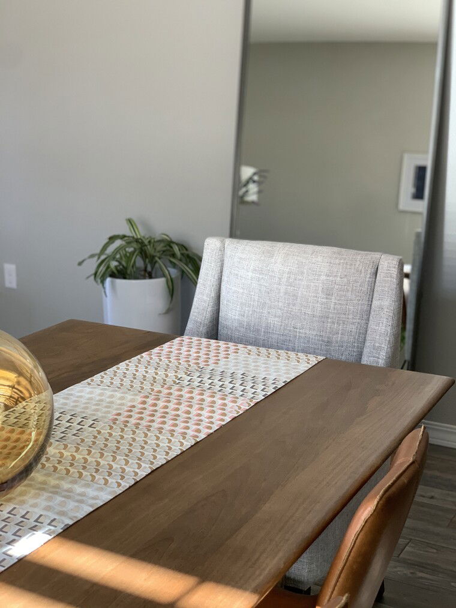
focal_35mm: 52
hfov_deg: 28.0
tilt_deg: -12.8
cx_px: 228
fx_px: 913
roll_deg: -0.4
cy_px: 304
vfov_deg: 36.8
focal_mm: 6
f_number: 2.4
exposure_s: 1/103
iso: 125
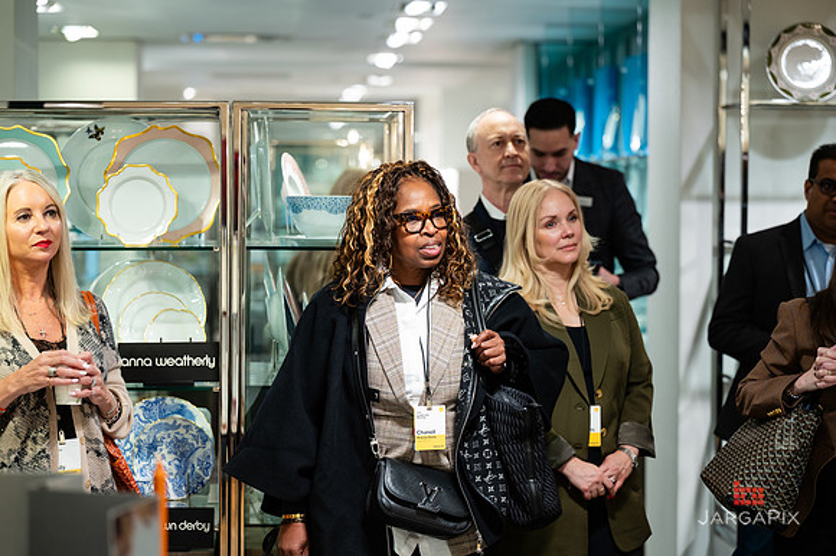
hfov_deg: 20.2
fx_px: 2345
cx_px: 418
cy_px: 278
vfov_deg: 13.5
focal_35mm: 101
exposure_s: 1/160
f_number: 3.2
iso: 640
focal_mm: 101
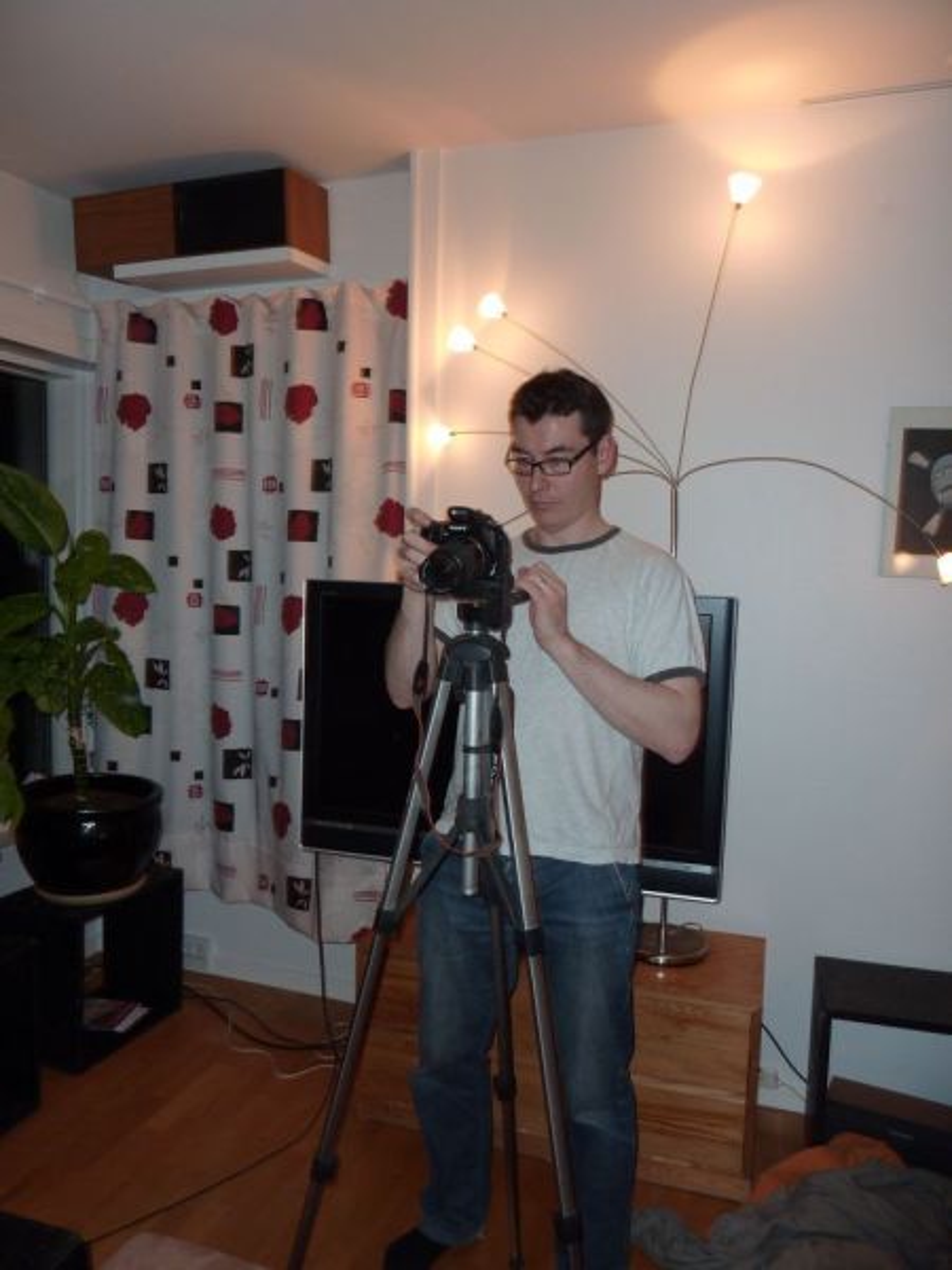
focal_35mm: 25
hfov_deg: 54.9
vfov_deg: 69.4
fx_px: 917
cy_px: 635
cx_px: 476
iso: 100
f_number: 3.3
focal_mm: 4.1
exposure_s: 1/8
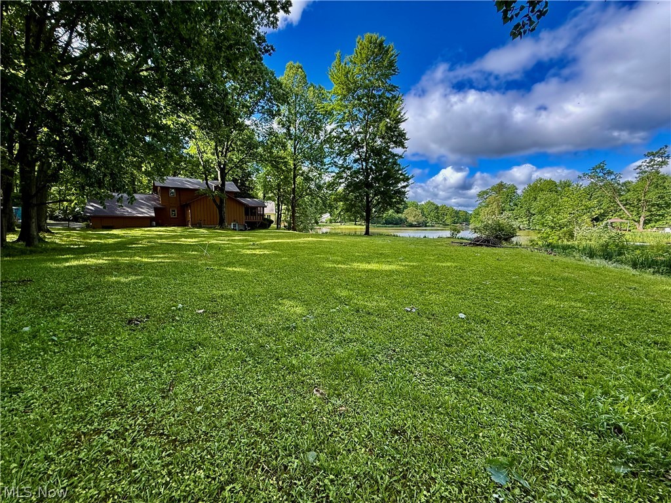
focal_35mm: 14
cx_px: 336
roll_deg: -0.2
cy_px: 252
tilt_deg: -6.2
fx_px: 271
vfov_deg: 85.7
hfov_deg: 102.1
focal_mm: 2.22
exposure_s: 1/285
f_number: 2.2
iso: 64
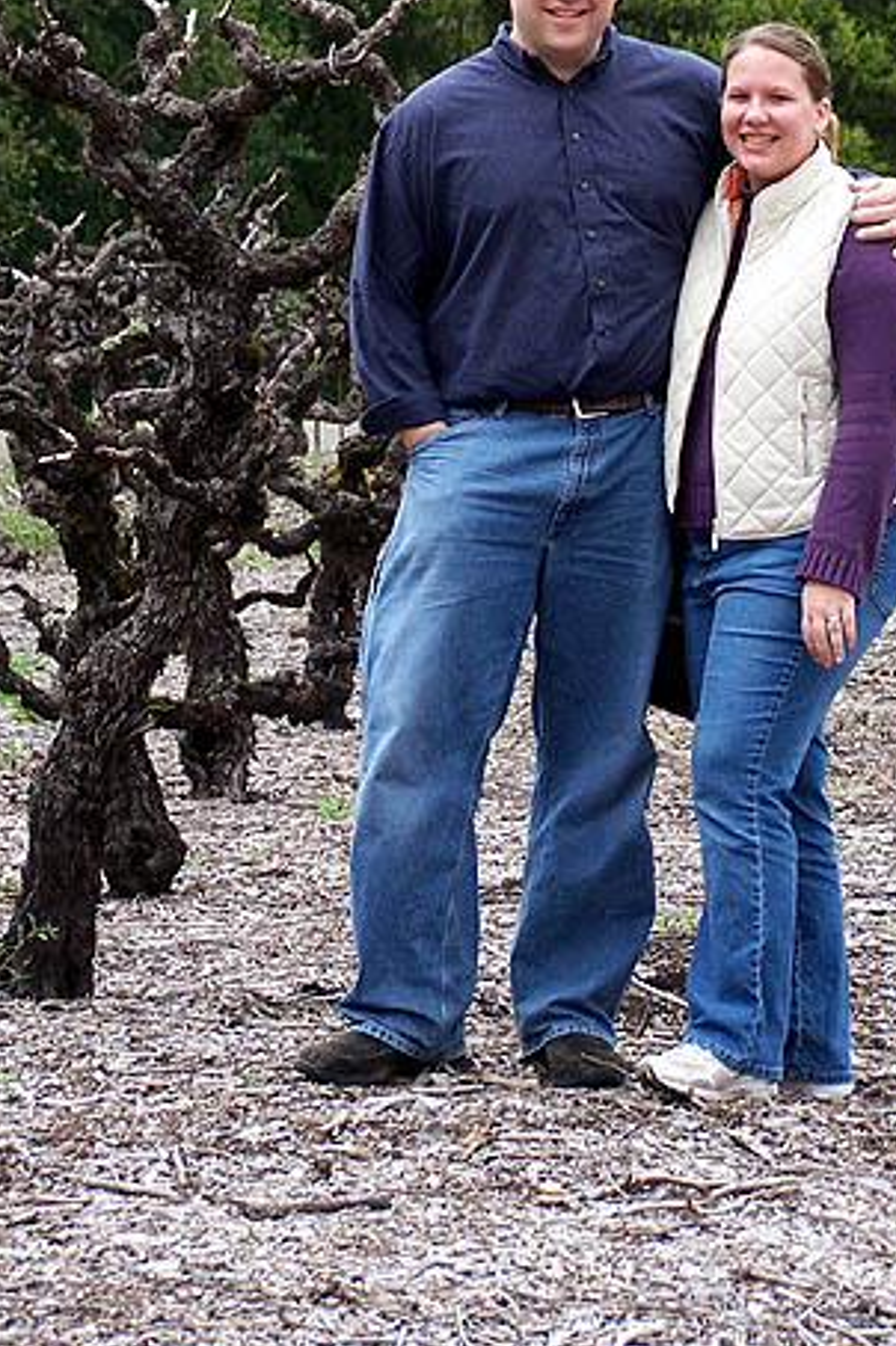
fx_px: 5907
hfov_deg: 8.7
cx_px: 567
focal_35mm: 158
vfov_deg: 12.9
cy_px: 271
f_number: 3.2
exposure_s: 1/180
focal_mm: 15.6
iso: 80
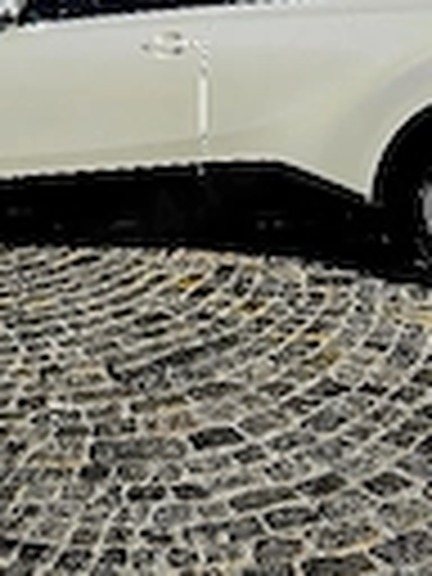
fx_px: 1198
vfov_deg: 25.2
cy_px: -45
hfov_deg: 20.4
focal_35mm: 72
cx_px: 207
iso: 16
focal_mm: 6.3
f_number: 1.7
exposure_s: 1/2000
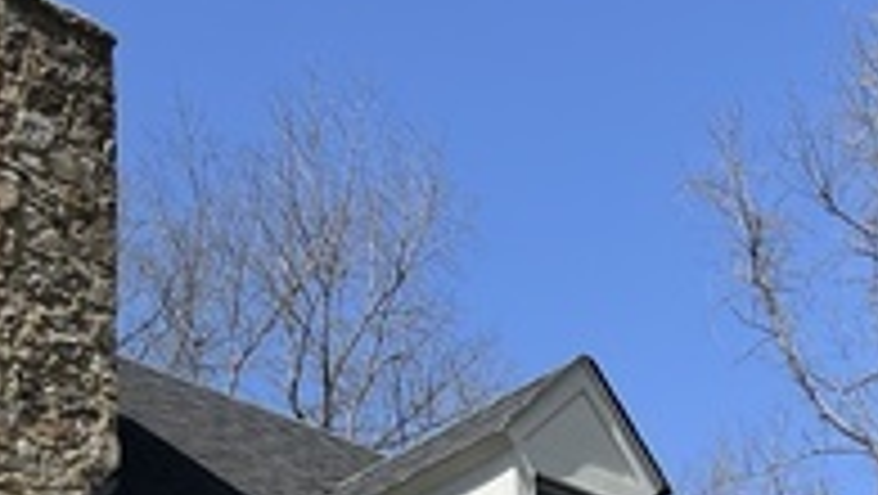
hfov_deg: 21.9
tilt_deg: +13.1
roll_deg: +2.6
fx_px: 2260
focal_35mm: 97
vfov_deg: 11.3
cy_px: 986
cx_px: 624
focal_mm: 5.1
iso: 50
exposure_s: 1/2899
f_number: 1.6
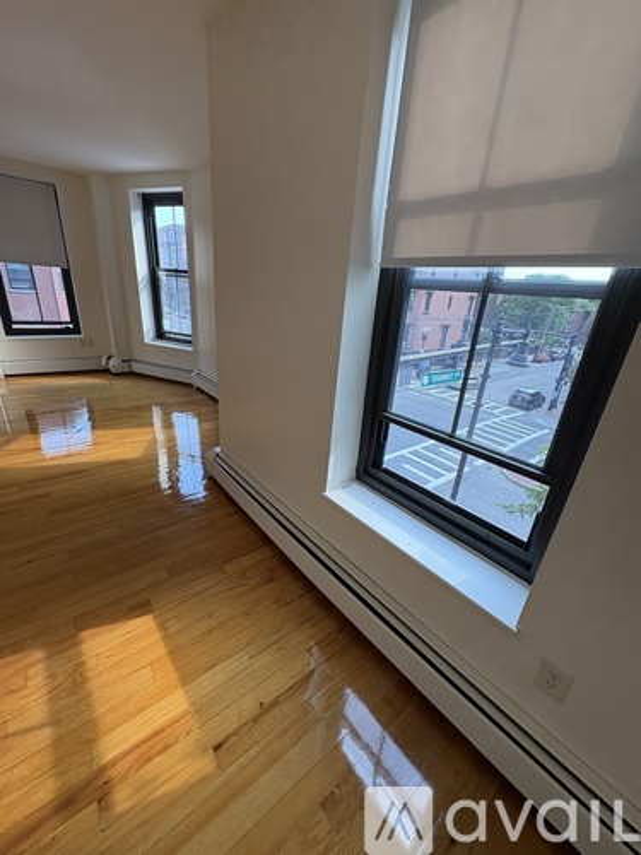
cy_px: 428
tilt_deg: -19.7
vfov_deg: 102.1
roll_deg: -4.2
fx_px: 346
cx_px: 320
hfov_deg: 85.7
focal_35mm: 14
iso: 100
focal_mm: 2.22
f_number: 2.2
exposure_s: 1/120
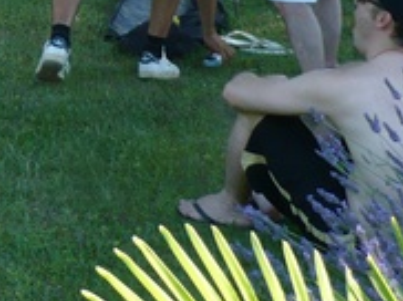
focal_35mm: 154
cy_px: -332
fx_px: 1791
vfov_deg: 9.0
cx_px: -352
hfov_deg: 11.7
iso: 100
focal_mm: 5.8
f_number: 2.8
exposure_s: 1/125
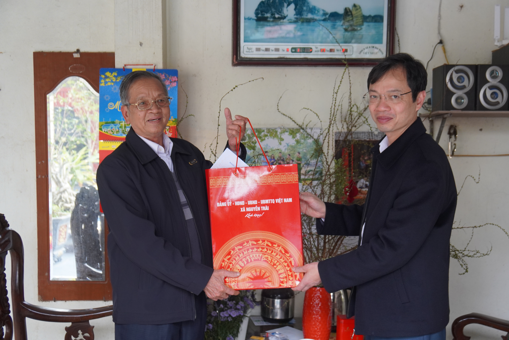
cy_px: 170
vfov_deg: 28.1
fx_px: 679
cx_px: 254
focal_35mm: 48
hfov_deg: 41.1
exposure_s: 1/160
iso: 800
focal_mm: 32
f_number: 4
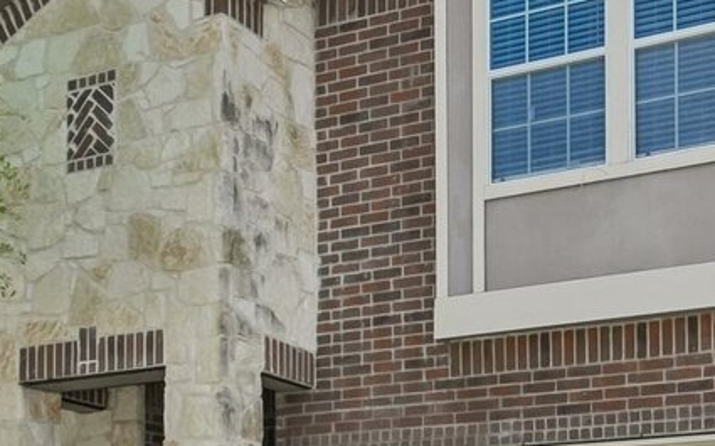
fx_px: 1363
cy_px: 555
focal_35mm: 70
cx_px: 382
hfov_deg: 29.4
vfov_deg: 17.6
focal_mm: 18
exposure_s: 1/1600
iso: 800
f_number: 8
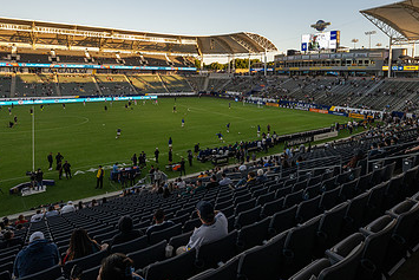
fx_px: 268
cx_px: 260
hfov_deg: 74.9
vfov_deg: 54.2
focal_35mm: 23
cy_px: 96
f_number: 8
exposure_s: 1/400
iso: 800
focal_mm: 14
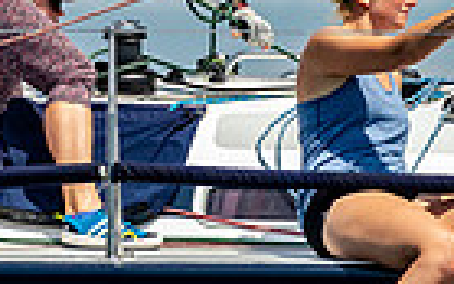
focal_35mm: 1194
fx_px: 14779
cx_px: 62
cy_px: -144
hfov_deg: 1.8
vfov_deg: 1.1
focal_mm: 280
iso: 400
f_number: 5.6
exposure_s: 1/2500
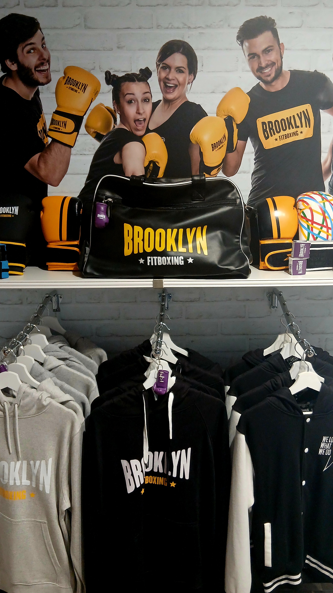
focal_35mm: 31
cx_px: 172
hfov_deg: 37.8
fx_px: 487
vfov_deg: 62.6
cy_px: 293
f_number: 1.8
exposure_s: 1/50.3
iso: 200
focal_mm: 3.98
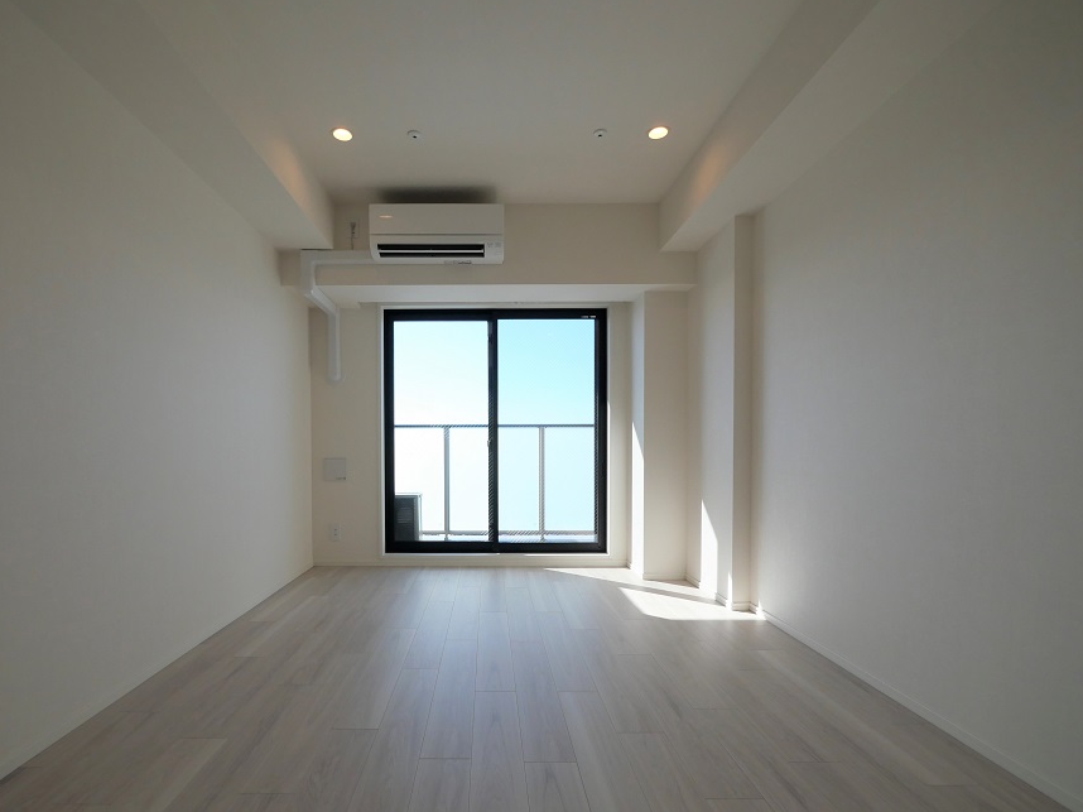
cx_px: 488
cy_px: 449
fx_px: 500
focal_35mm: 16
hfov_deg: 94.2
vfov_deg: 77.8
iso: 640
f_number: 4.5
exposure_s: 1/1300
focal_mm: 7
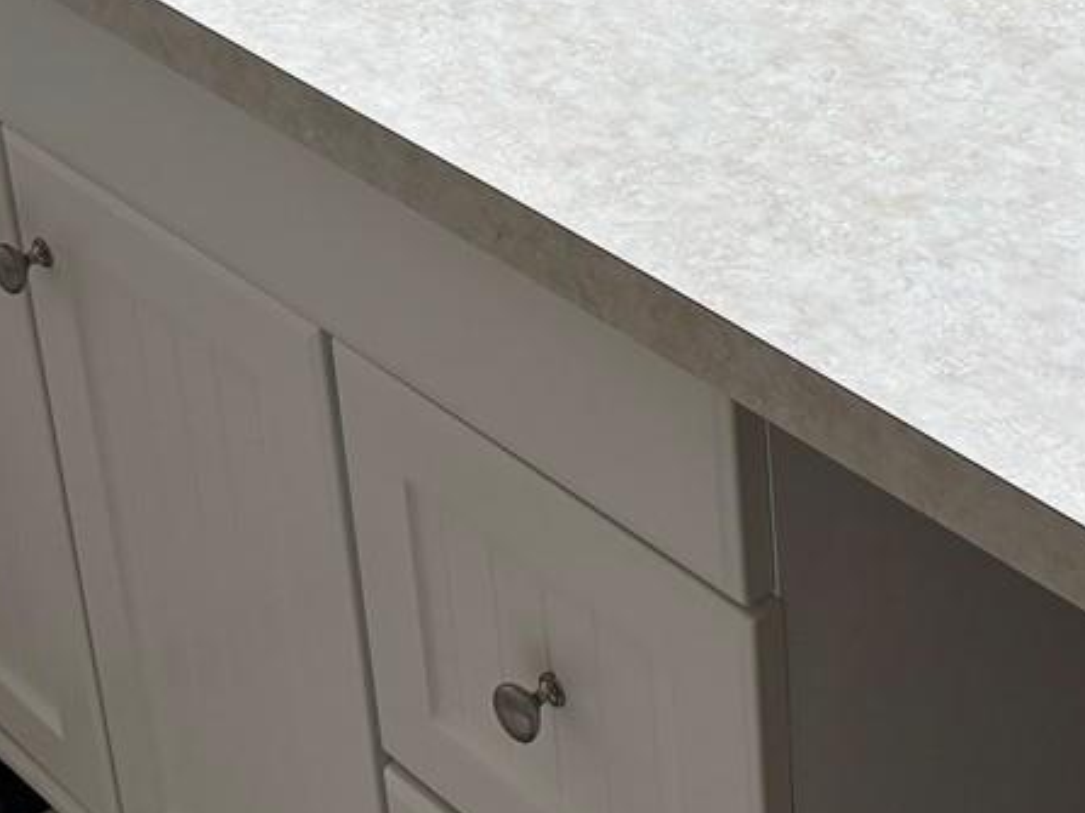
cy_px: -70
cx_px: 750
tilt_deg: -26.7
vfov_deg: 15.5
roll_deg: +4.1
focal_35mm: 93
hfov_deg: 21.0
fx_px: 2914
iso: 40
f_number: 1.6
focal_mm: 5.96
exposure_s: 1/197
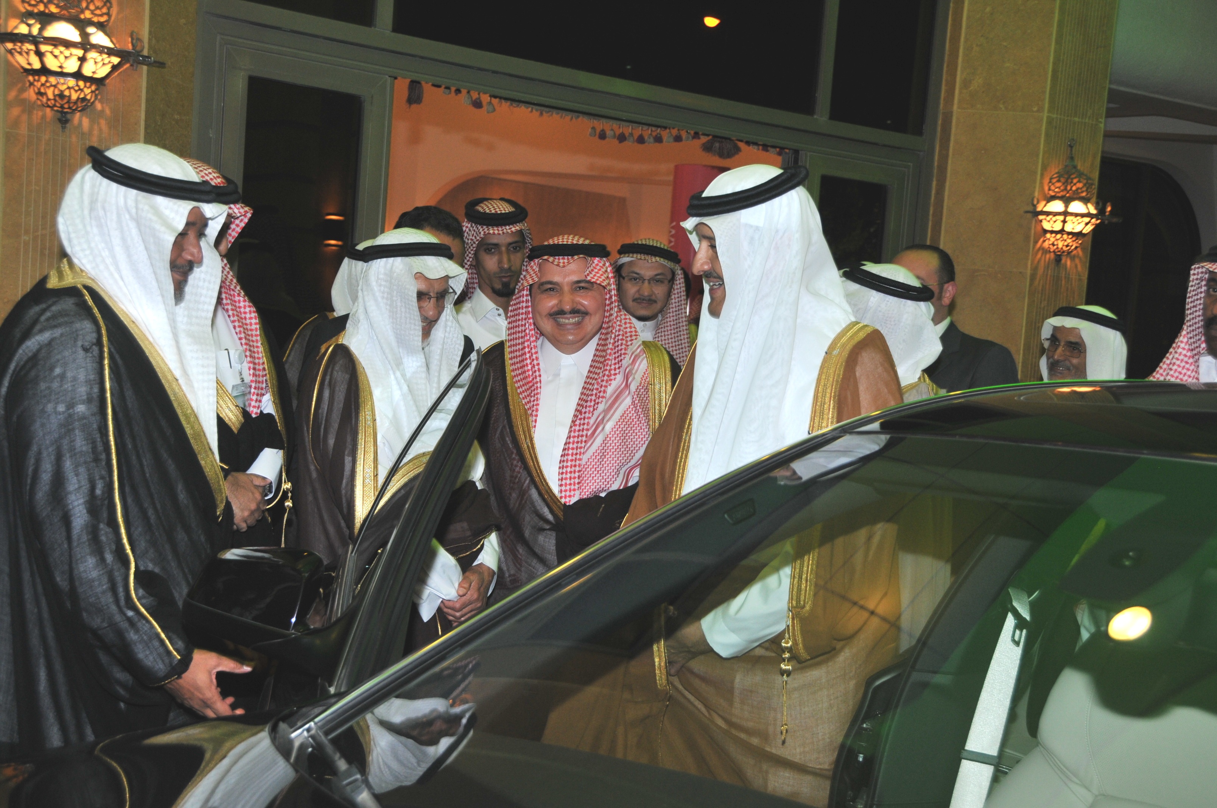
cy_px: 404
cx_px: 608
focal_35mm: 48
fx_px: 1621
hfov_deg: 41.2
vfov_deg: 28.0
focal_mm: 32
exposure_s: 1/60
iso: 400
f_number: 5.6
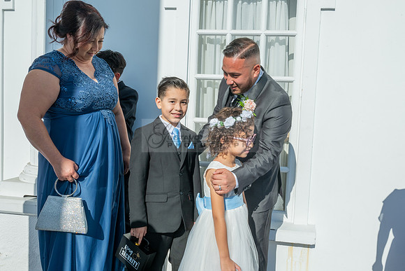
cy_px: 145
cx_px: 216
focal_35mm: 34
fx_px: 384
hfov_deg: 55.5
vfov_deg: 38.7
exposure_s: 1/200
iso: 250
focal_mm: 32
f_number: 18
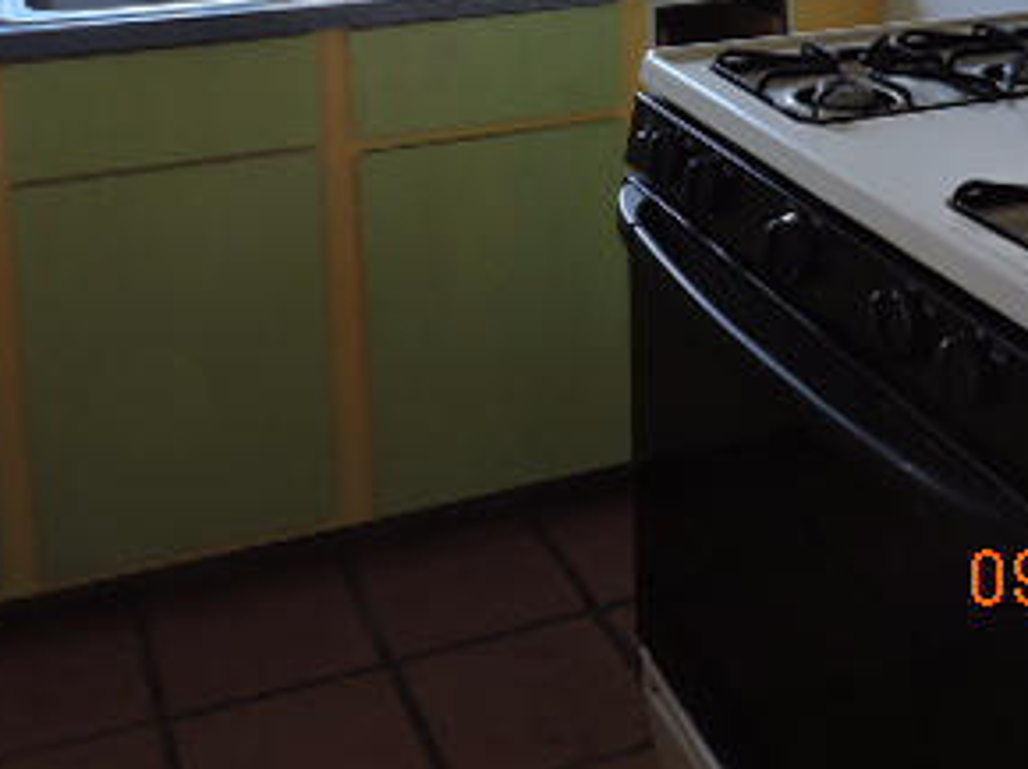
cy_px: -78
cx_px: 627
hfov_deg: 36.0
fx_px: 1573
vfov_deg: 25.5
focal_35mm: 53
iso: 220
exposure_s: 1/30
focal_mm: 4.3
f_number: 3
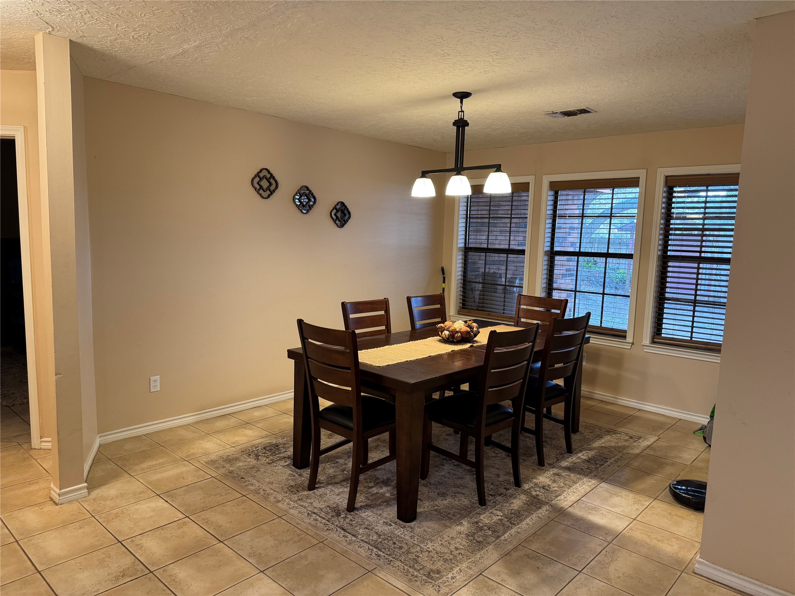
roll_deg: -1.6
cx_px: 398
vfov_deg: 56.8
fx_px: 551
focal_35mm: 24
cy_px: 298
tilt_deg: -7.6
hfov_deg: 71.6
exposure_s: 1/60
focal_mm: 6.76
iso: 200
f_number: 1.78
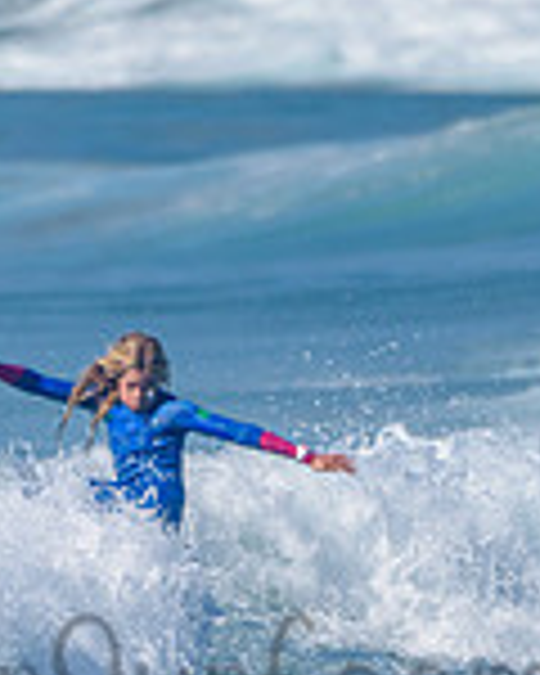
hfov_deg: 0.7
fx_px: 44470
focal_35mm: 2226
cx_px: 118
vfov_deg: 0.9
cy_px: 461
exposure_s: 1/2000
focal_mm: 500
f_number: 5.6
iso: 140
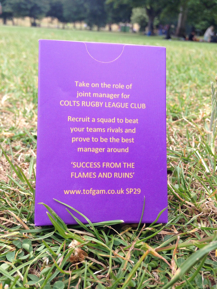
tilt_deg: -22.4
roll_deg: -3.6
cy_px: 144
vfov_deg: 55.4
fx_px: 276
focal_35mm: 33
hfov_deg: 42.9
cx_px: 108
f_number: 2.4
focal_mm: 4.12
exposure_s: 1/131
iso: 50
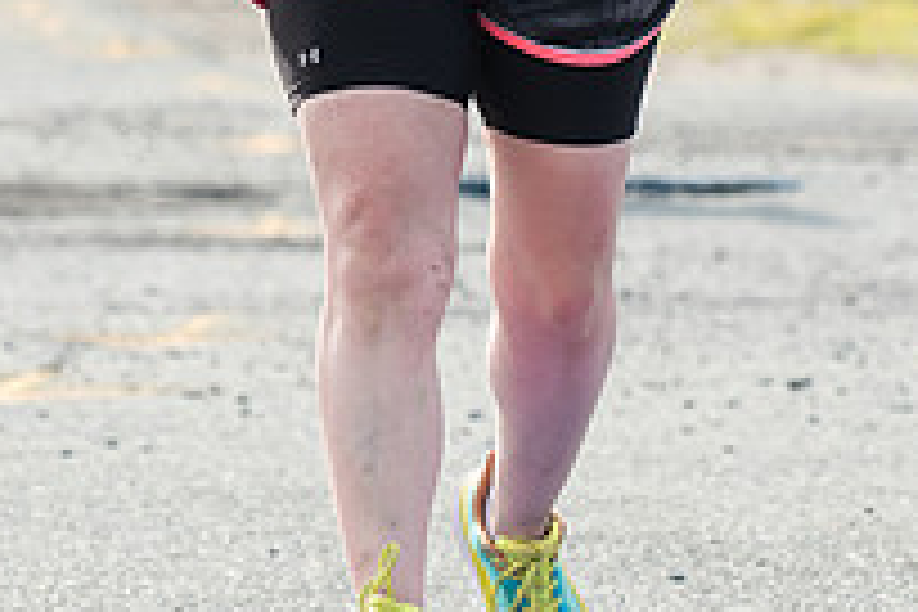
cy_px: -158
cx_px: 454
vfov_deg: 3.3
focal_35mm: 422
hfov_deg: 4.9
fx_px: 10760
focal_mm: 120
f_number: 4.5
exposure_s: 1/1250
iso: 250
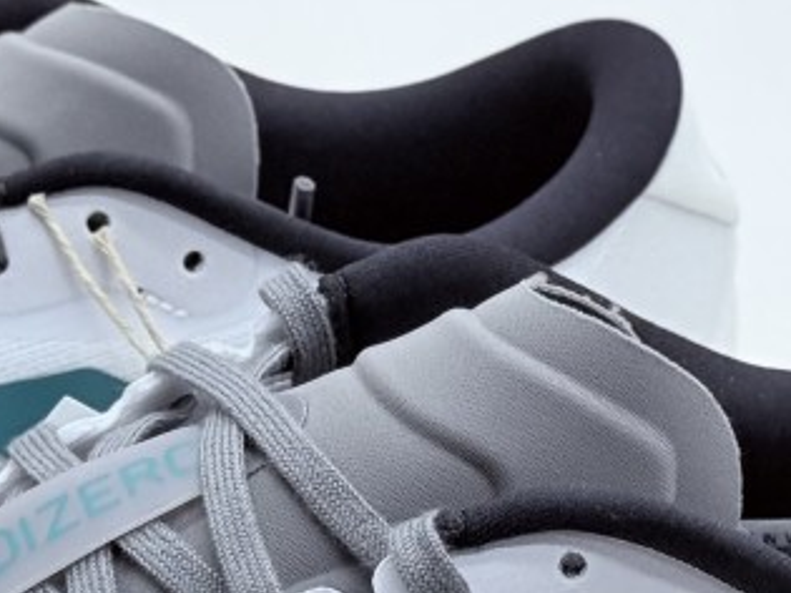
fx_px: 1485
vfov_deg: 22.5
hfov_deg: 29.8
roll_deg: +0.0
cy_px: 357
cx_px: 363
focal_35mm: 65
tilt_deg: -24.8
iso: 64
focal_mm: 6.76
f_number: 1.78
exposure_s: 1/615
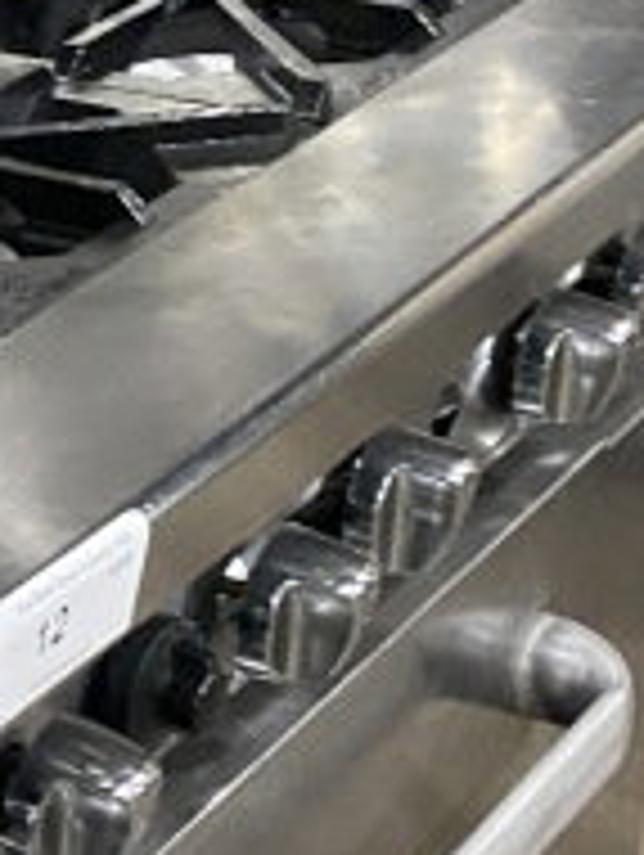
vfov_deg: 17.7
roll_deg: +3.8
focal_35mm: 111
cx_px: -612
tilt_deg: -24.1
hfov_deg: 12.0
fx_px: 2747
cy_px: 502
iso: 500
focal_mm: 4.25
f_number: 1.8
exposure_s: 1/60
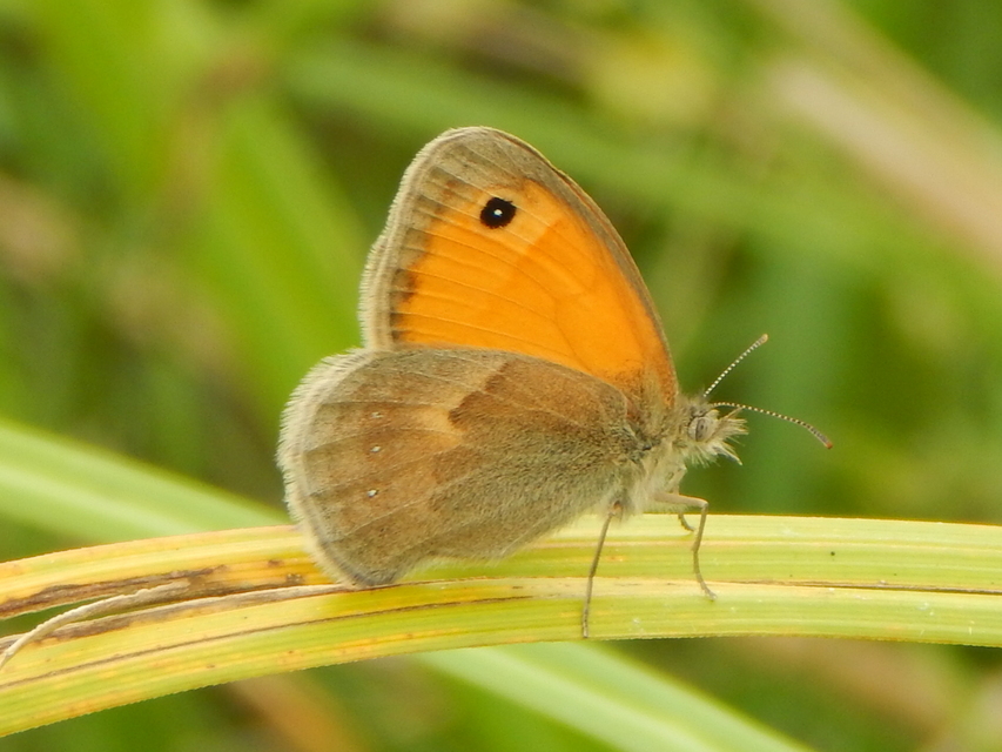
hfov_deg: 7.1
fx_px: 8077
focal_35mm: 279
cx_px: 501
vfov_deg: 5.3
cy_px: 376
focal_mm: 50.1
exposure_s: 1/125
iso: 125
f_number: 5.7
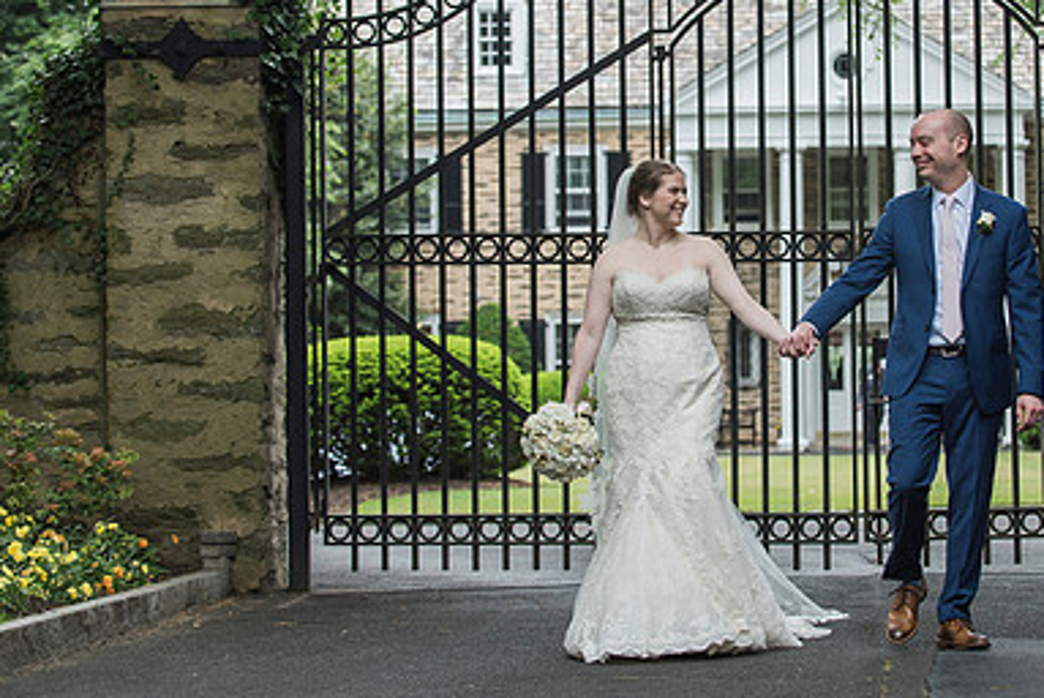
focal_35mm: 118
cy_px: 200
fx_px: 3424
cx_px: 733
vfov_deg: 11.6
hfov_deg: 17.3
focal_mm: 78
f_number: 3.5
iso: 500
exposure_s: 1/400
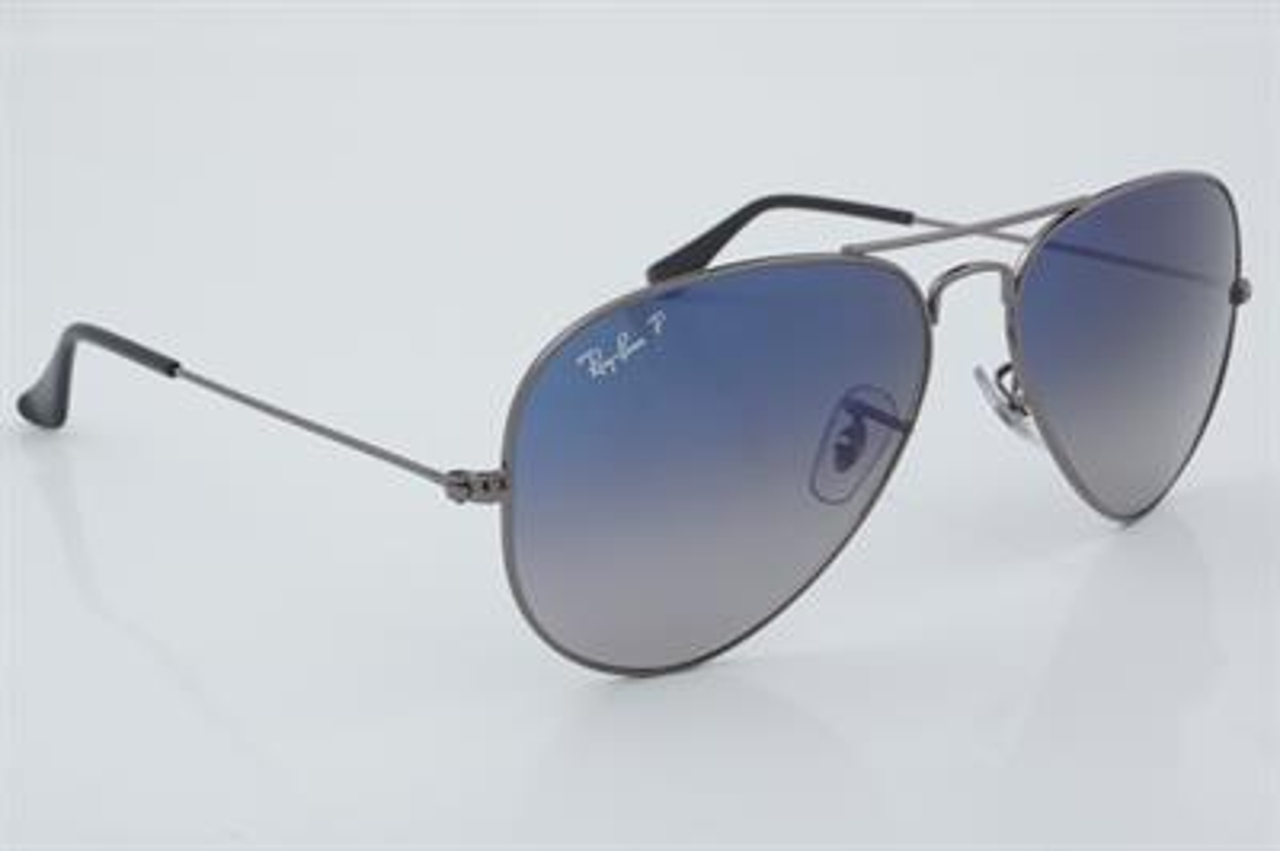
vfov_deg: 18.2
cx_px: 640
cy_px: 426
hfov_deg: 27.0
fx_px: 2664
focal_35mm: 75
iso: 100
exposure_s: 1/4
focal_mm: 50
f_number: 32
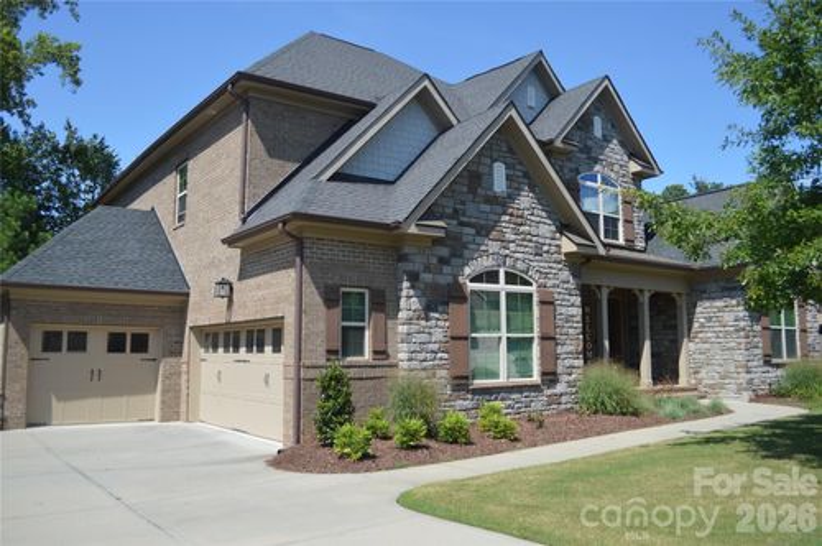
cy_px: 273
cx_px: 411
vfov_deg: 47.8
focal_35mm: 27
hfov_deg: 67.4
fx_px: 616
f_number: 3.5
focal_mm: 18
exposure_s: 1/640
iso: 100
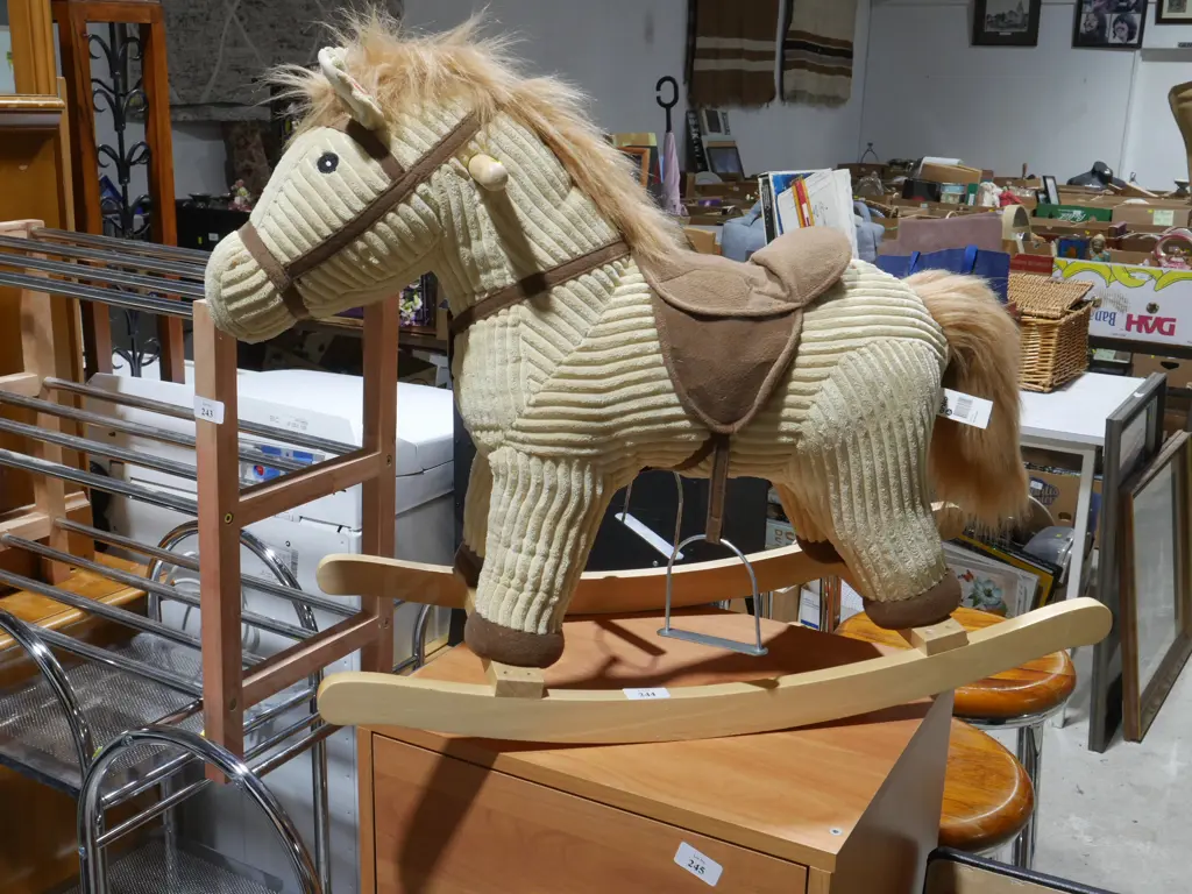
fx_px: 1309
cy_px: 447
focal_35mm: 38
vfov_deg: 37.7
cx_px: 596
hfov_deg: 49.0
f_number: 9
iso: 1000
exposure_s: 1/60
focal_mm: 19
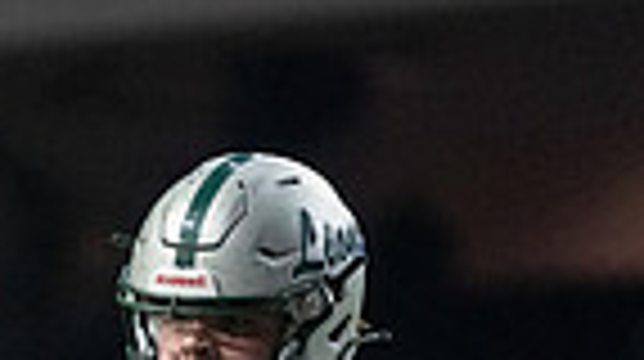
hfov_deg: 2.5
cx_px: 158
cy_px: 686
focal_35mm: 852
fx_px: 14530
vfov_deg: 1.4
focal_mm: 200
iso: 4000
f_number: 2.8
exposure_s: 1/1000
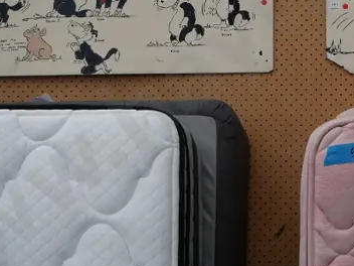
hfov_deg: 19.5
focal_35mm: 99
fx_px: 1012
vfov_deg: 14.7
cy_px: -10
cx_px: 312
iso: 500
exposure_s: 1/60
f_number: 4
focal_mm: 17
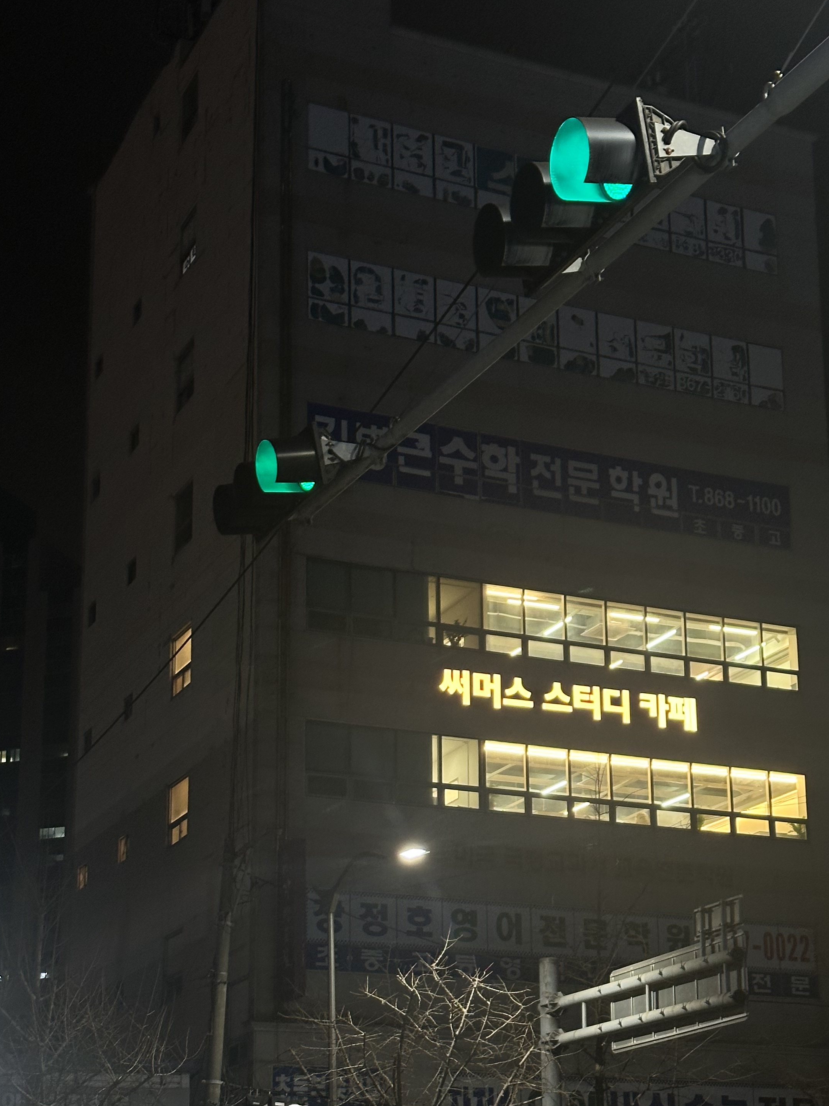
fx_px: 2140
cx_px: 527
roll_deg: +0.3
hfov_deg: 21.9
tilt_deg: +15.2
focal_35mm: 67
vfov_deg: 28.8
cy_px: 718
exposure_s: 1/60
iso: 160
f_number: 1.78
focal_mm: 6.86
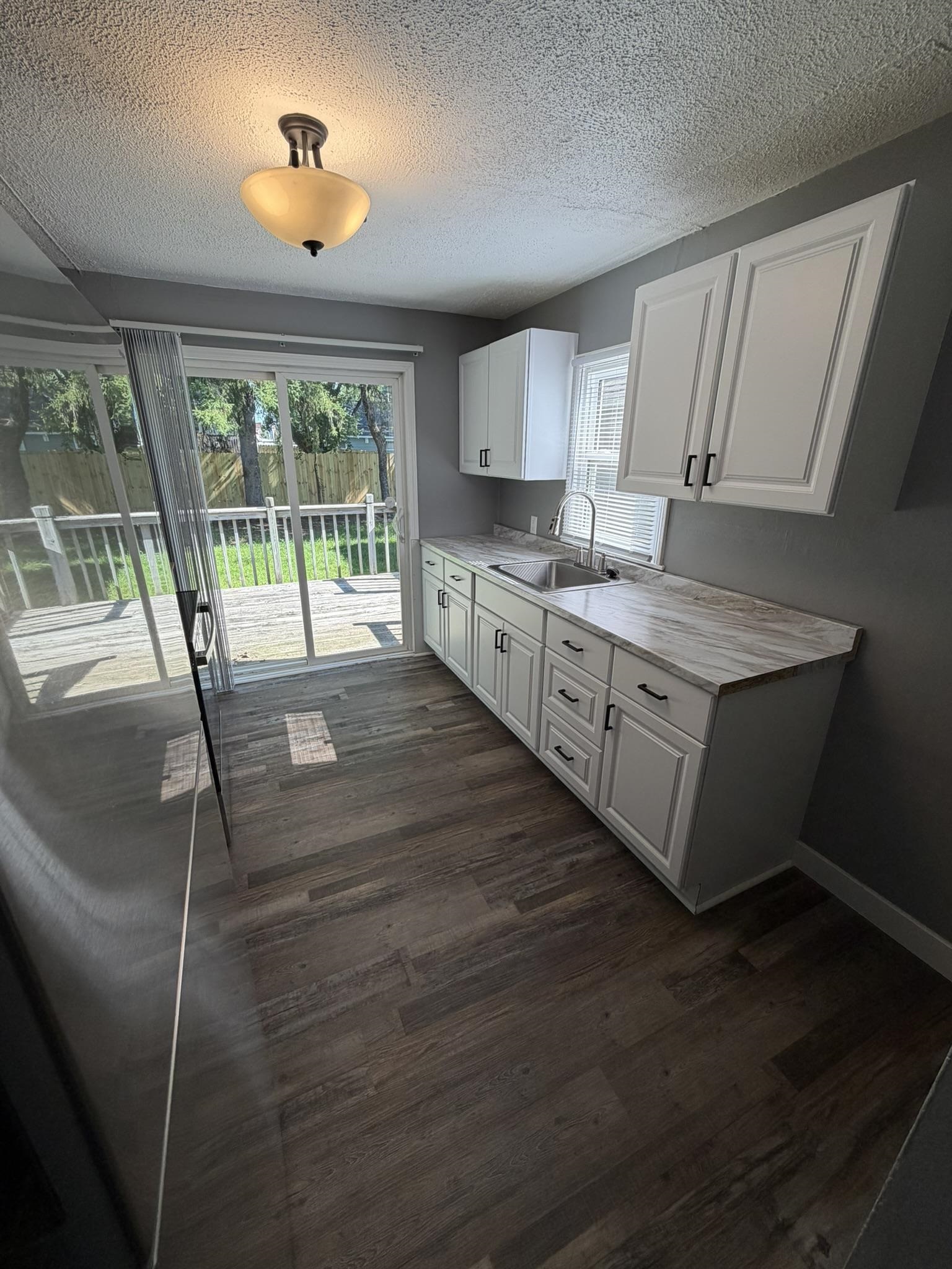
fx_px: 513
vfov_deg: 102.1
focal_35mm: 14
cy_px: 634
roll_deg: -0.7
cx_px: 476
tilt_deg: -19.7
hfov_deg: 85.7
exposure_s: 1/120
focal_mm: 2.22
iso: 80
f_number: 2.2
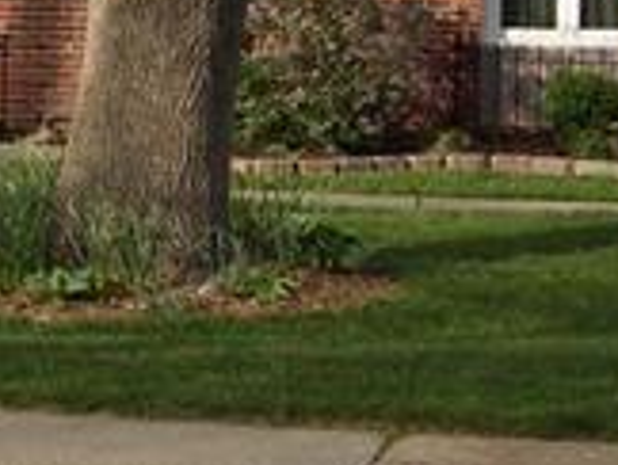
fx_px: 2467
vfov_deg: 10.4
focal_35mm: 138
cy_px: -240
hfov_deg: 13.7
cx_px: -187
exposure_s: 1/200
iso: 80
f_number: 4.3
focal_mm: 5.8
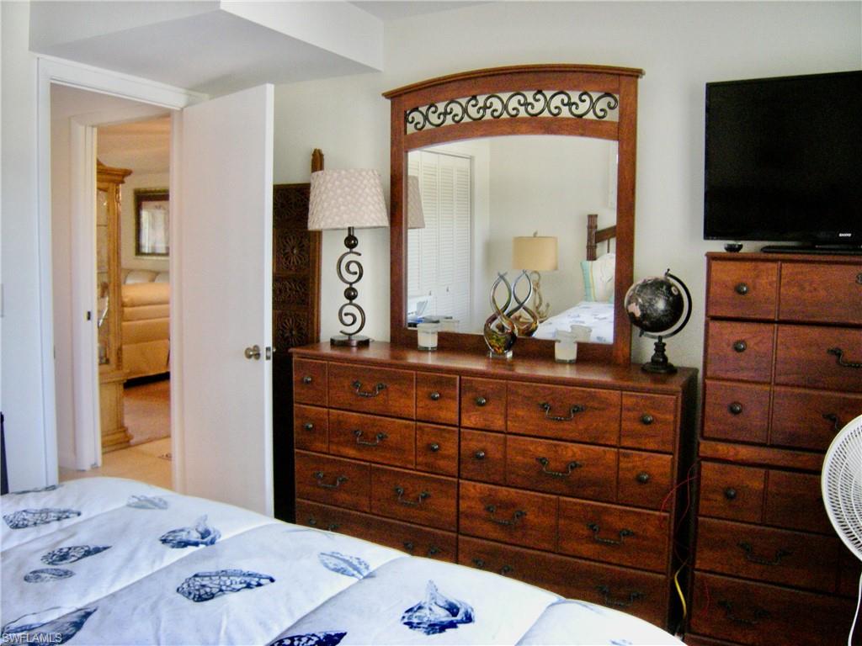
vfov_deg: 49.7
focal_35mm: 28
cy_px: 323
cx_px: 431
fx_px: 697
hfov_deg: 63.4
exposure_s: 1/55.2
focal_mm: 4.7
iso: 336
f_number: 2.8
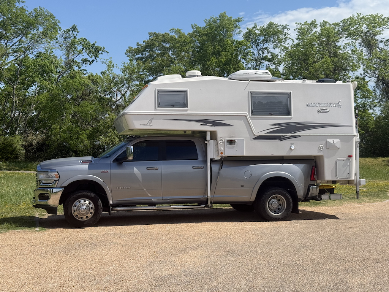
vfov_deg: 30.3
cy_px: 146
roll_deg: +0.0
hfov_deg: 39.7
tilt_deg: -0.8
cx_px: 194
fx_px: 539
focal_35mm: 48
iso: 64
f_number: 1.78
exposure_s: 1/5587
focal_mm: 6.76
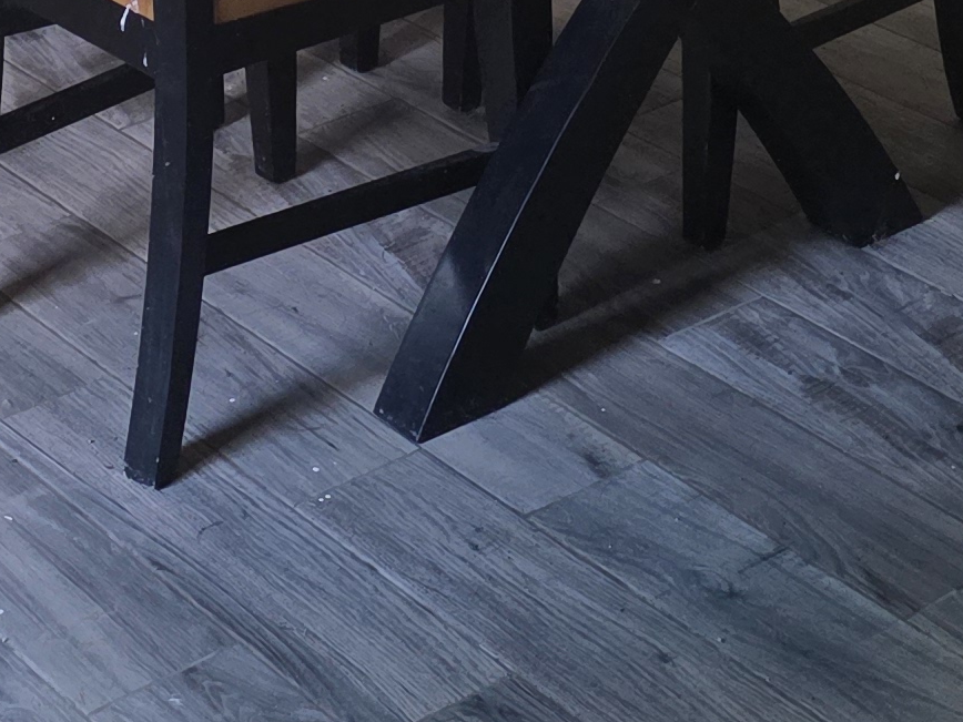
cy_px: -728
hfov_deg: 18.5
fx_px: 2949
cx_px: 322
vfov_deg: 12.3
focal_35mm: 106
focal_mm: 6.3
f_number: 1.7
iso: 640
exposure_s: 1/120
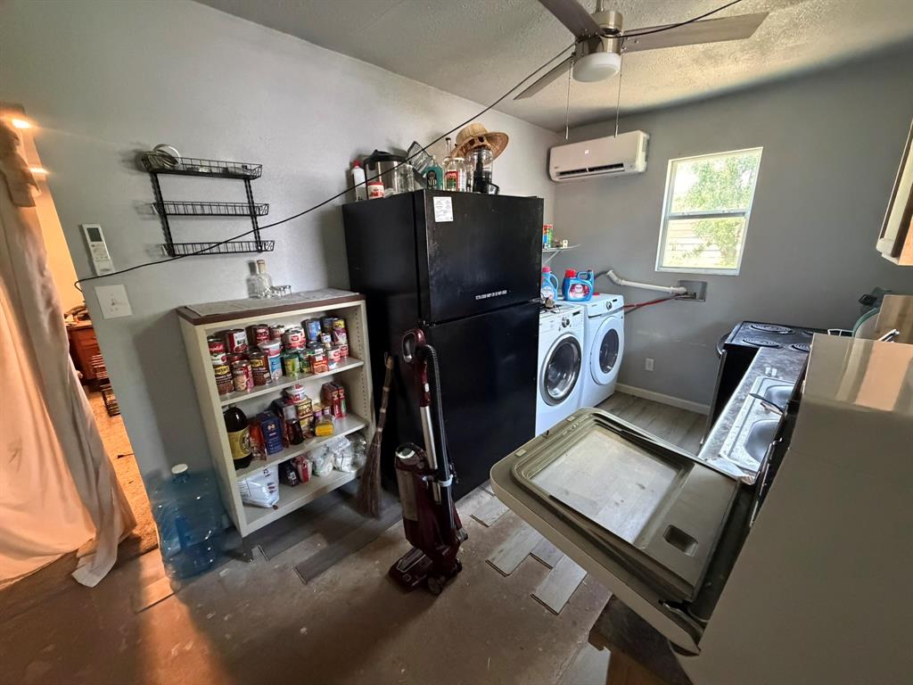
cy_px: 342
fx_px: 369
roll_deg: +0.8
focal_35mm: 14
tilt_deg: -15.8
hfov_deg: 102.1
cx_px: 456
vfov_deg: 85.7
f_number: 2.2
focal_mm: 2.22
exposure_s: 1/60
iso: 1000
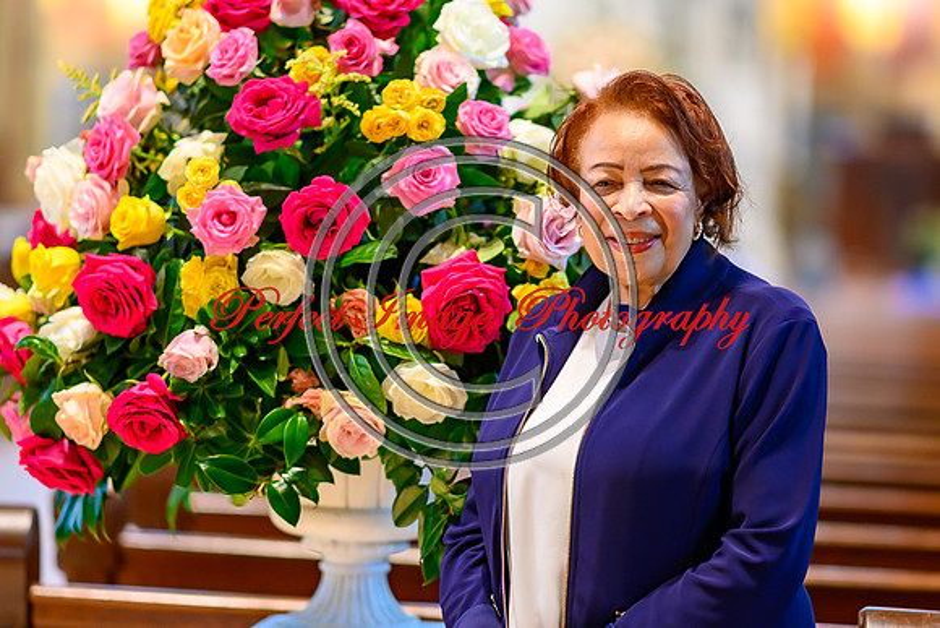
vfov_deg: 8.7
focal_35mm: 157
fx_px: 4100
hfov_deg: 13.1
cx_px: 470
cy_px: 314
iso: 560
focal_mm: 105
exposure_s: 1/125
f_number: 1.4
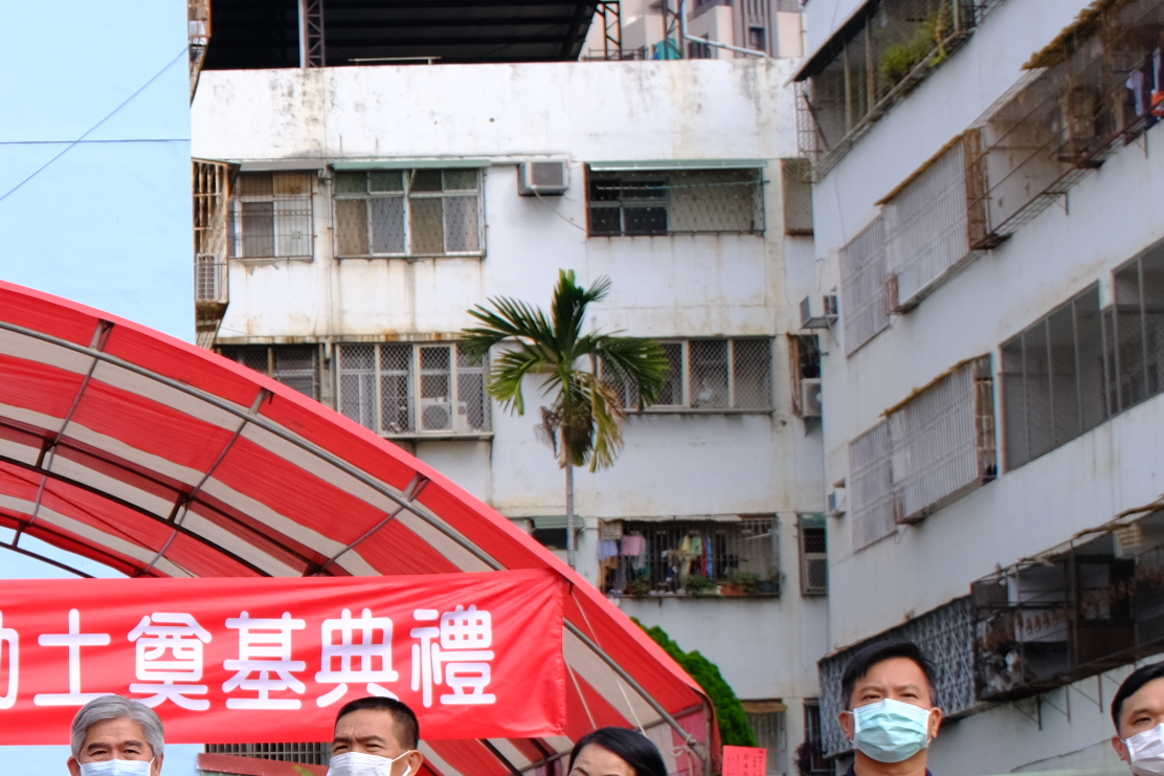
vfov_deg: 13.4
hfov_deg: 18.5
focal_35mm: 101
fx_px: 3265
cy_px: 754
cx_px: -438
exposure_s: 1/640
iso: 160
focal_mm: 24
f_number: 4
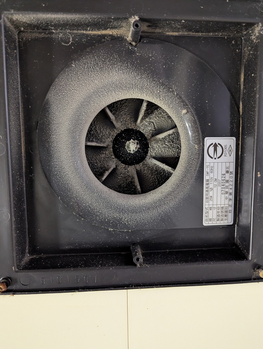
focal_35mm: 24
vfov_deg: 71.5
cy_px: 174
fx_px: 243
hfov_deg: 56.9
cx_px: 132
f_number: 1.85
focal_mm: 6.81
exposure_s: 1/43.1
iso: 835
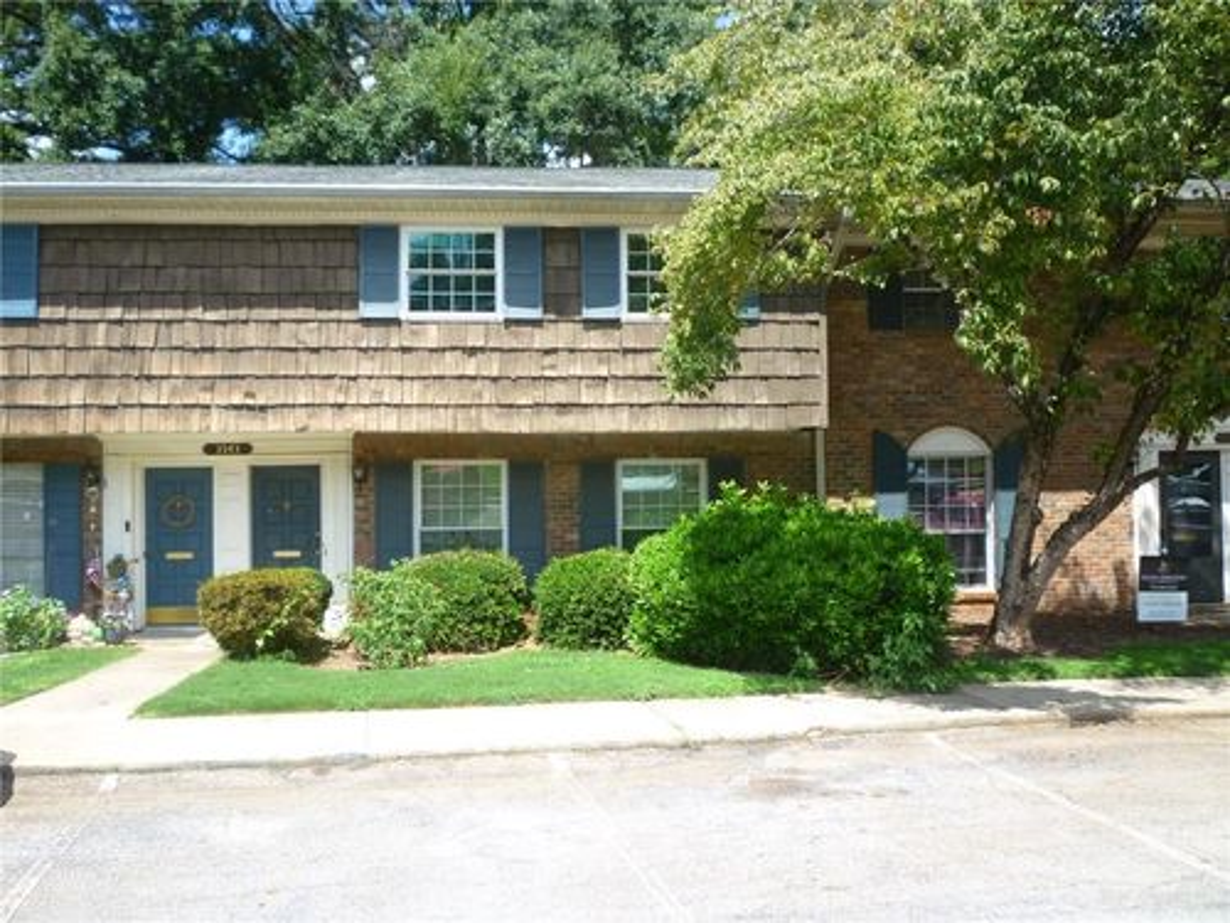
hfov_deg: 61.7
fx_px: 1030
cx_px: 615
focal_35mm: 29
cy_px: 462
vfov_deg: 48.2
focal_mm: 5.2
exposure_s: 1/320
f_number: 3.3
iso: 80
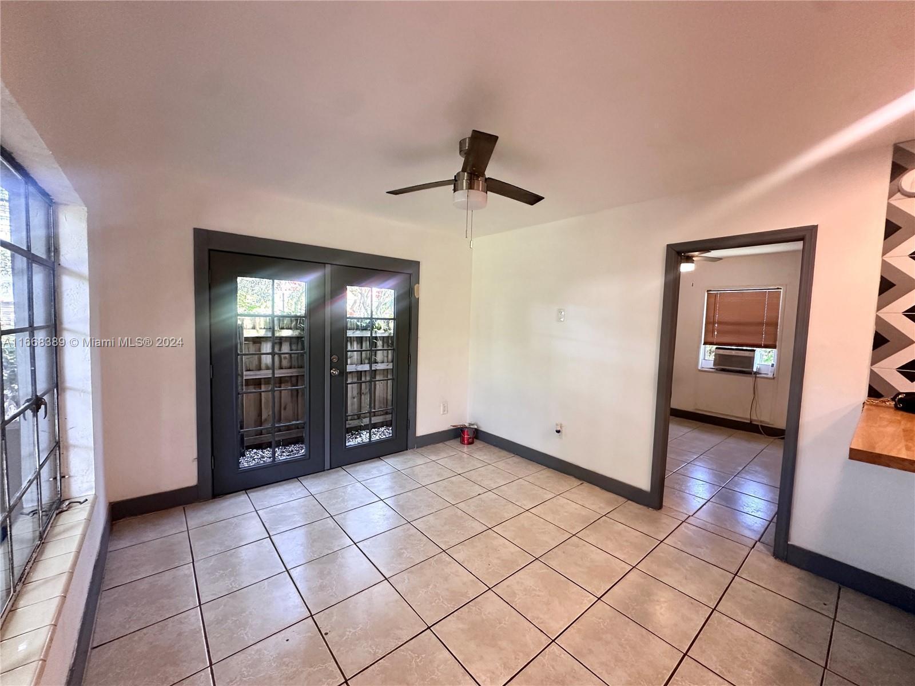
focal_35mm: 14
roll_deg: -2.1
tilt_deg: -3.9
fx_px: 370
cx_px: 458
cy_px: 343
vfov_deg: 85.7
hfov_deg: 102.1
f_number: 2.2
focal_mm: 2.22
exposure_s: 1/120
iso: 320
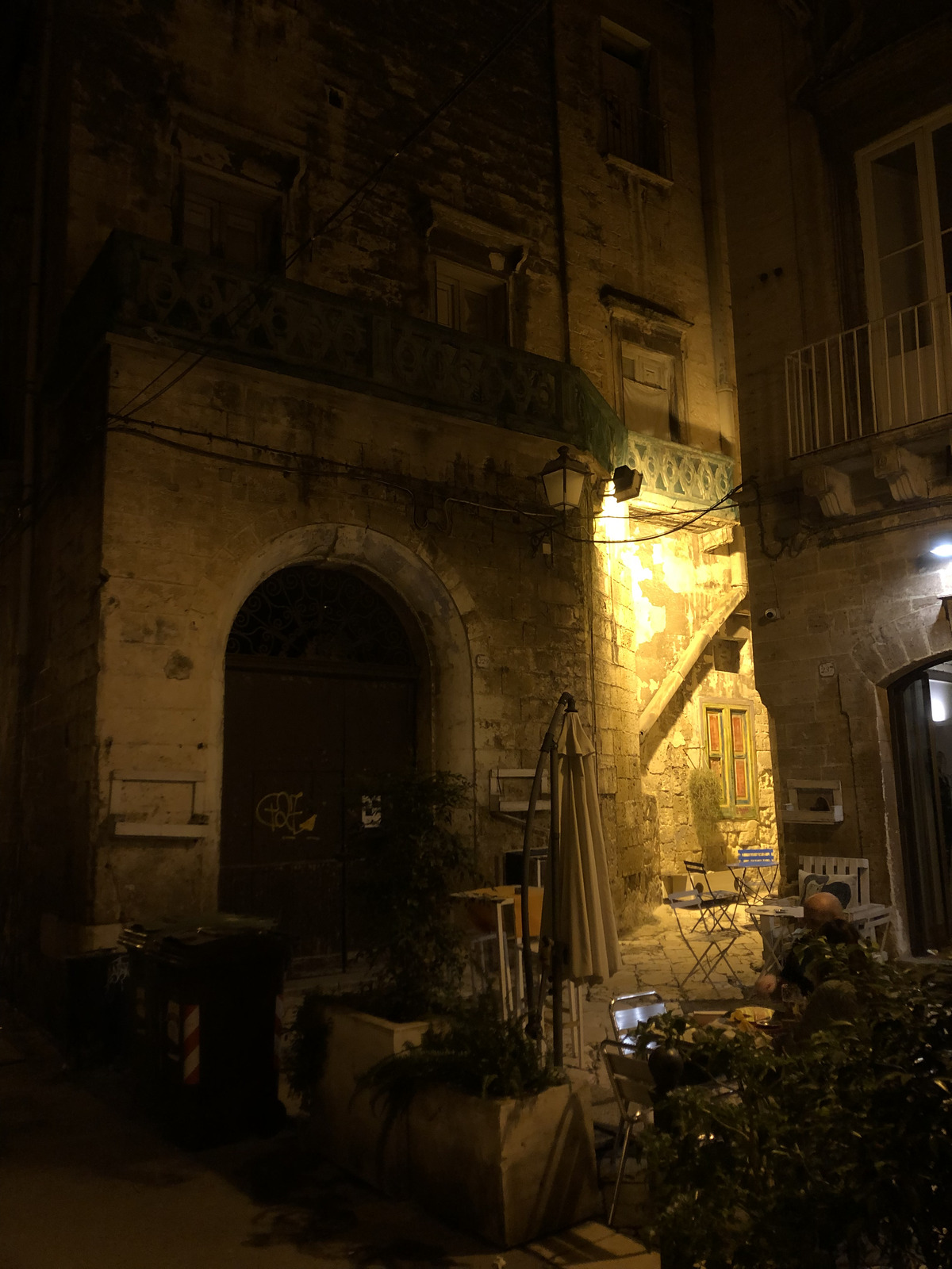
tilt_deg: +10.4
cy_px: 634
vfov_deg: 63.4
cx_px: 476
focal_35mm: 28
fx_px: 1027
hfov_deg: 49.7
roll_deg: +1.2
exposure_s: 1/17
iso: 80
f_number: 1.8
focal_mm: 4
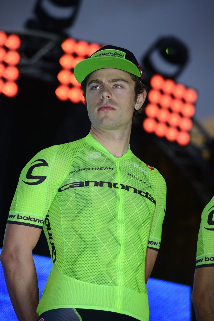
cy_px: 160
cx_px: 107
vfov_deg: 10.3
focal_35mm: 200
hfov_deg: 6.9
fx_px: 1786
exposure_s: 1/250
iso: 200
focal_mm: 200
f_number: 5
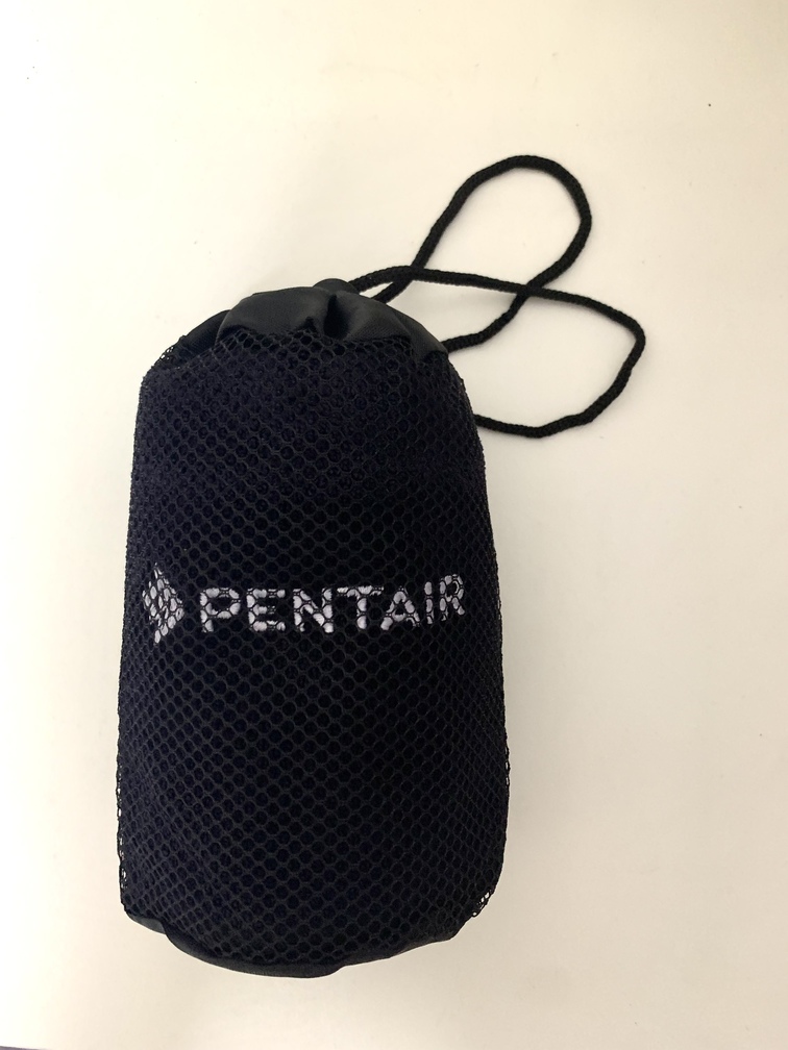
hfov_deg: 53.1
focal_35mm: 26
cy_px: 525
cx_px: 394
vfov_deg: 67.3
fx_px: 789
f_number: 1.8
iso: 320
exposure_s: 1/25
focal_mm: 4.25
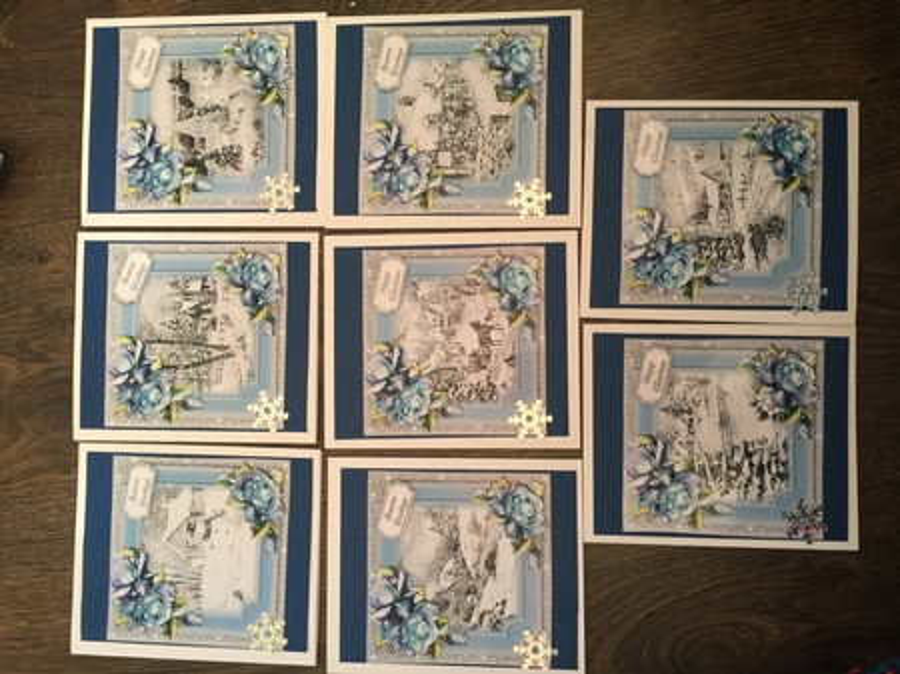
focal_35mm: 29
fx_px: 754
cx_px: 450
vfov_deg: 48.2
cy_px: 337
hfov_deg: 61.7
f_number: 2.2
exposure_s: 1/17
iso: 80
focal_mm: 4.15
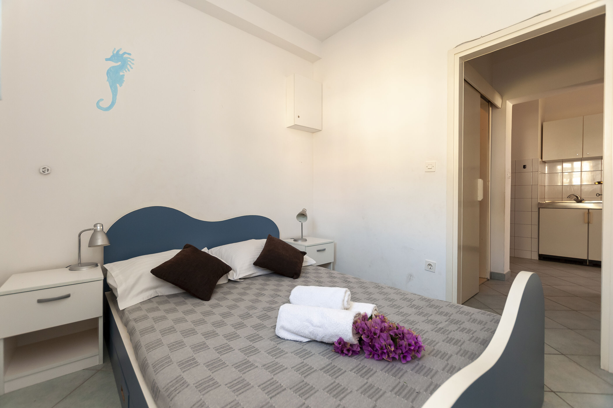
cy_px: 204
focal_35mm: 15
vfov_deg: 77.2
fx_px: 255
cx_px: 306
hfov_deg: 100.5
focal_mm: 10
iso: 250
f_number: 4.5
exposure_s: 1/60
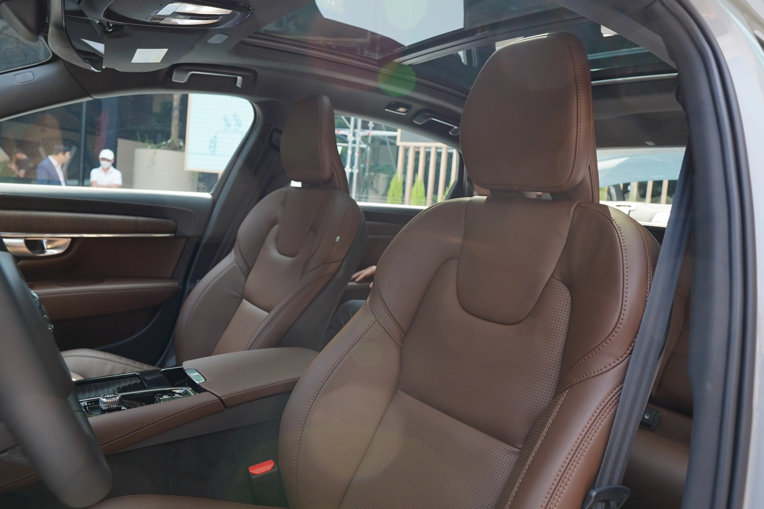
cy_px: 254
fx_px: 509
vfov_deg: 53.1
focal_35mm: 24
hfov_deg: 73.7
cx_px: 382
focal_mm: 16
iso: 320
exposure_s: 1/200
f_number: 4
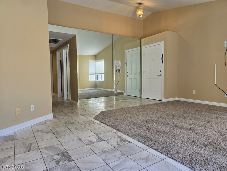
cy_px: 86
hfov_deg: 73.9
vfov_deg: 58.9
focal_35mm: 23
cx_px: 114
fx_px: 151
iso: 64
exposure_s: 1/120
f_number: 1.7
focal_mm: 6.3
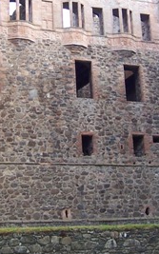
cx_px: 59
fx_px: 506
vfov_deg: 27.6
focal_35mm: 73
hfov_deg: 17.8
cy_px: 51
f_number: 2.8
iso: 64
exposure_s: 1/125
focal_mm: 3.8
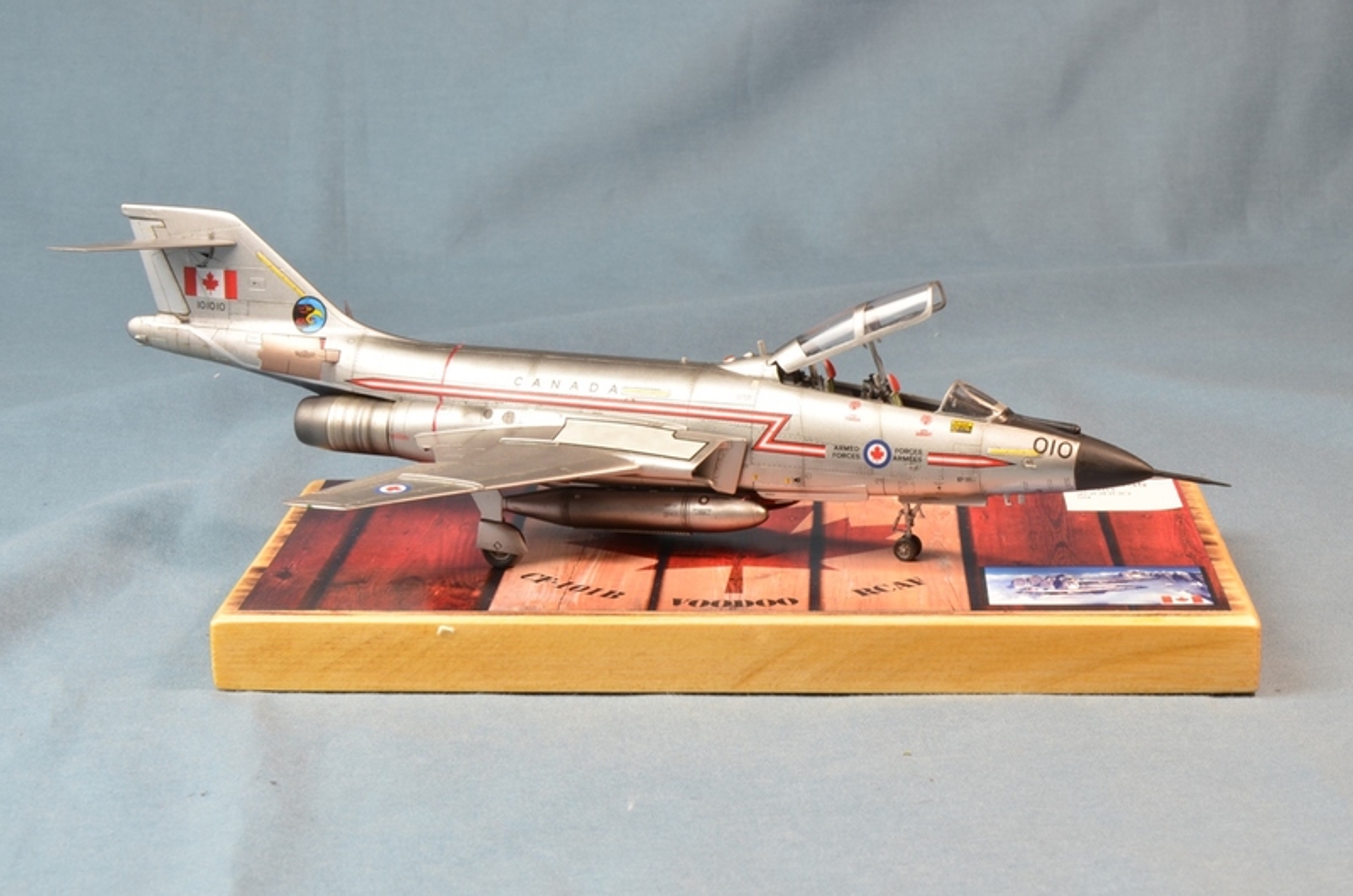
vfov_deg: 17.4
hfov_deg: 26.0
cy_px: 448
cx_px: 676
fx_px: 2926
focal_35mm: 78
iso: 200
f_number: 20
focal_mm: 52
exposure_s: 1/1.3
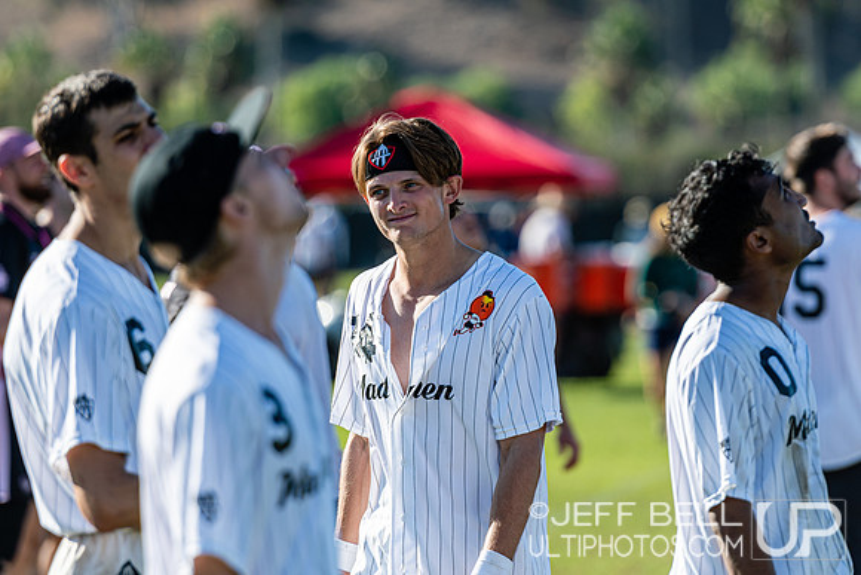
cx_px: 452
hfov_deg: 5.7
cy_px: 226
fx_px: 8720
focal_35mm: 365
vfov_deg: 3.8
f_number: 3.2
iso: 100
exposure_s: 1/1250
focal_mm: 200
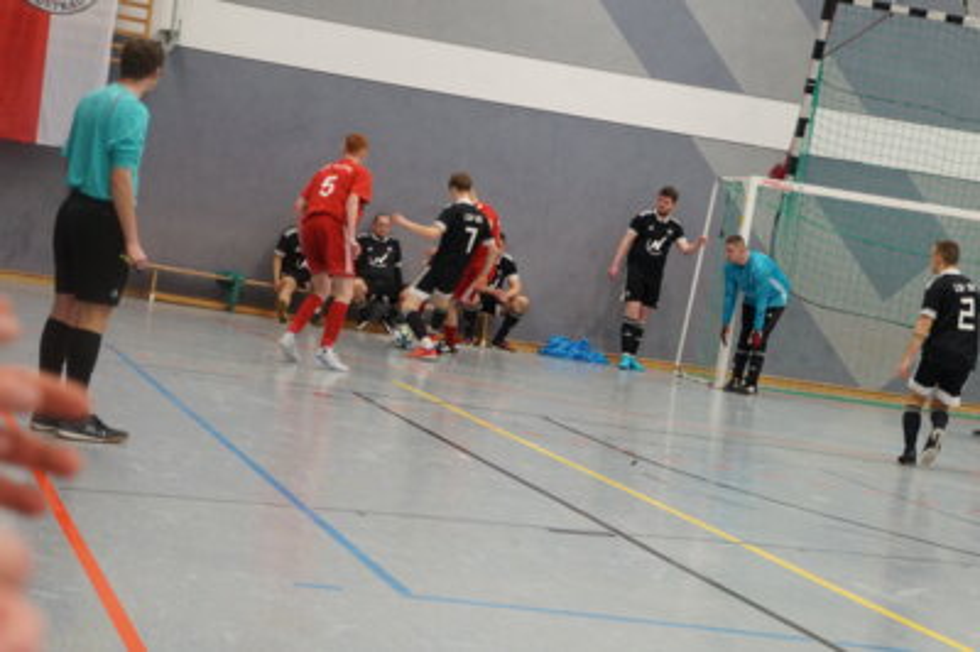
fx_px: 2244
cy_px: 326
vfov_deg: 16.5
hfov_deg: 24.6
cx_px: 490
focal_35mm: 82
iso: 2000
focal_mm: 55
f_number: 5.6
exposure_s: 1/100
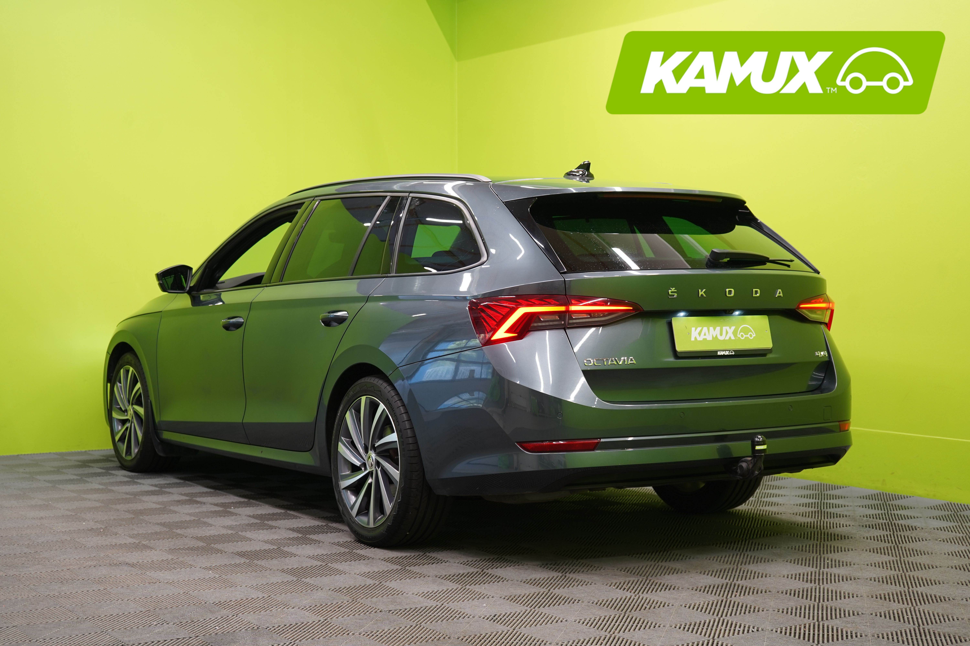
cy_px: 323
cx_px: 485
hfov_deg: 37.5
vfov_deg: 25.5
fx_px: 1428
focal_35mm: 53
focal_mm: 53
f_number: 5
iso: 400
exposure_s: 1/25
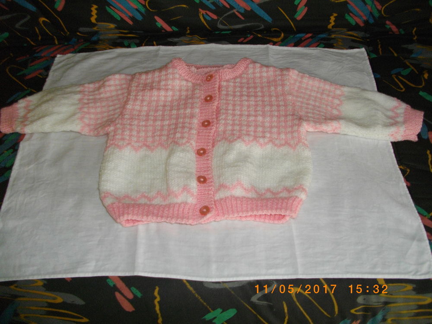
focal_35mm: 32
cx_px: 216
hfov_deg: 56.8
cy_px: 162
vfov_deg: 44.2
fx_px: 399
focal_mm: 5.7
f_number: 2.9
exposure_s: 1/50
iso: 200
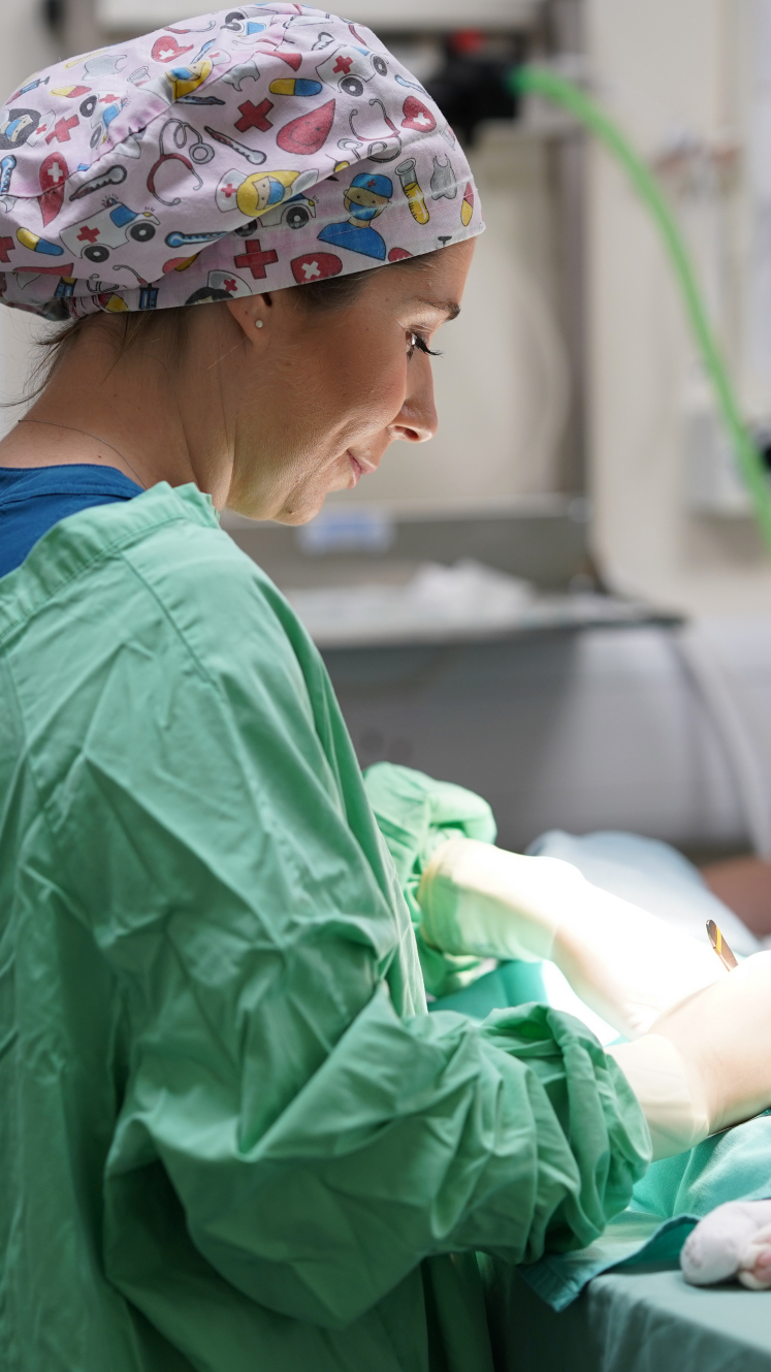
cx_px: 362
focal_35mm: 134
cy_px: 685
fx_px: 4873
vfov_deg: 16.0
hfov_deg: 9.0
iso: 320
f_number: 2
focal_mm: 85
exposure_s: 1/200
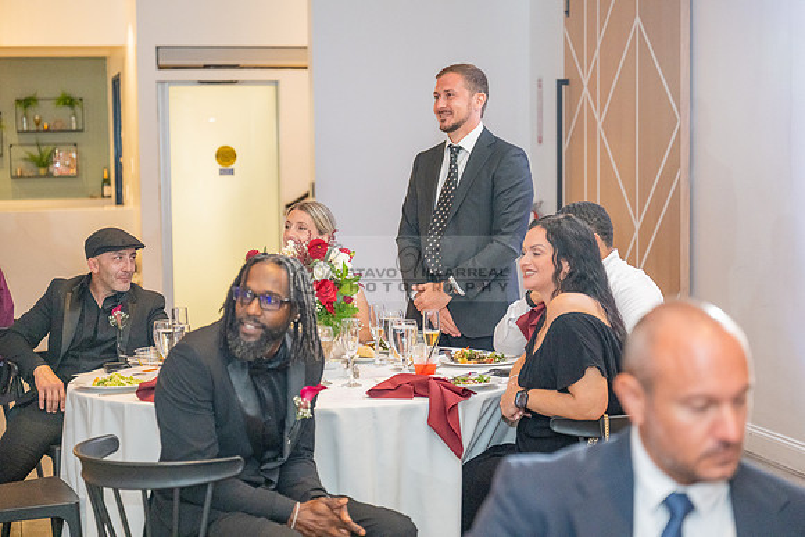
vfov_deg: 19.5
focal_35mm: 70
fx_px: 1566
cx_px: 402
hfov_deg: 28.8
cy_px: 268
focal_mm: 70
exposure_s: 1/200
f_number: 2.8
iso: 2000
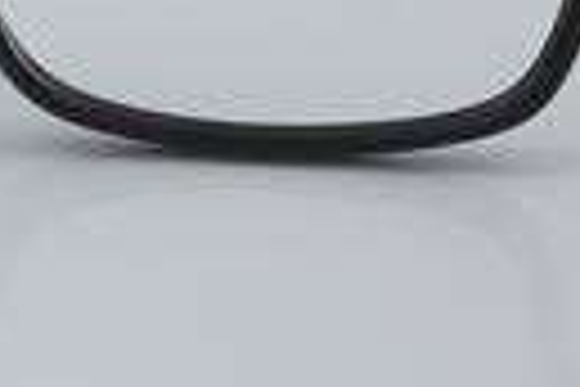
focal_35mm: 232
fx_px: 3737
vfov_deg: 5.9
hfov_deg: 8.7
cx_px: -162
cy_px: -68
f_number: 32
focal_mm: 50
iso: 100
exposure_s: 1/4
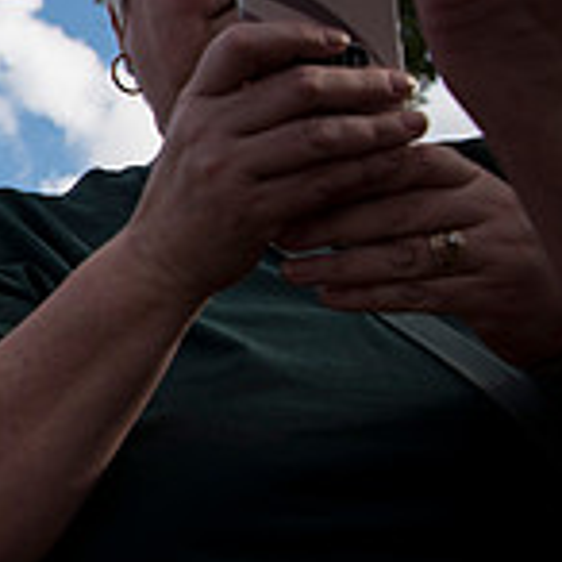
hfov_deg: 17.3
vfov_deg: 21.4
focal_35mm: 81
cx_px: -462
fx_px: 1488
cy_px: 241
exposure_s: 1/1600
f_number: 4.5
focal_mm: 24
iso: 250
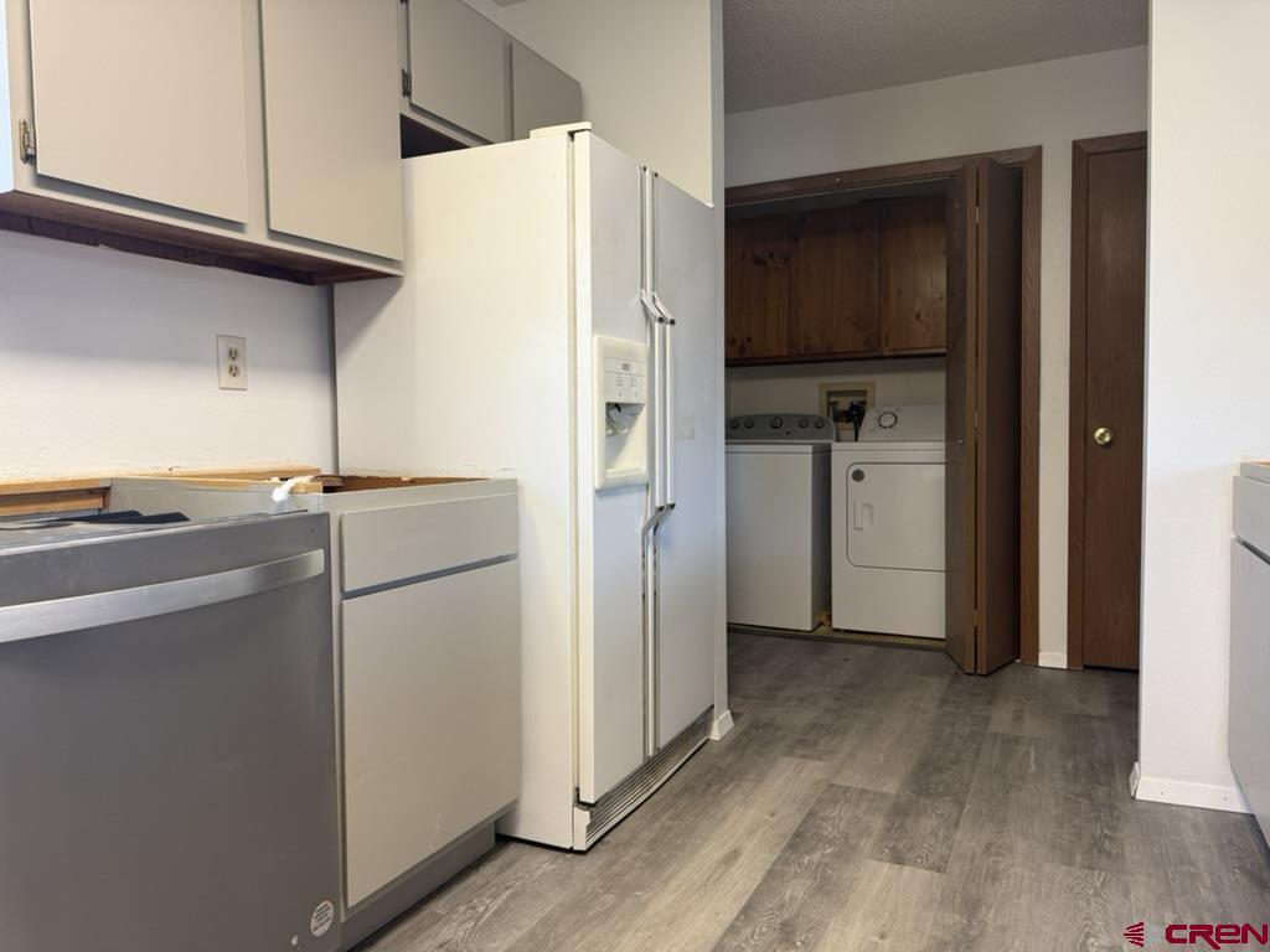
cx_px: 635
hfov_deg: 71.6
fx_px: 881
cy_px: 476
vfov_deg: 56.8
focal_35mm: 24
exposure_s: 1/60
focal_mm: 6.76
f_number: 1.78
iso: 125
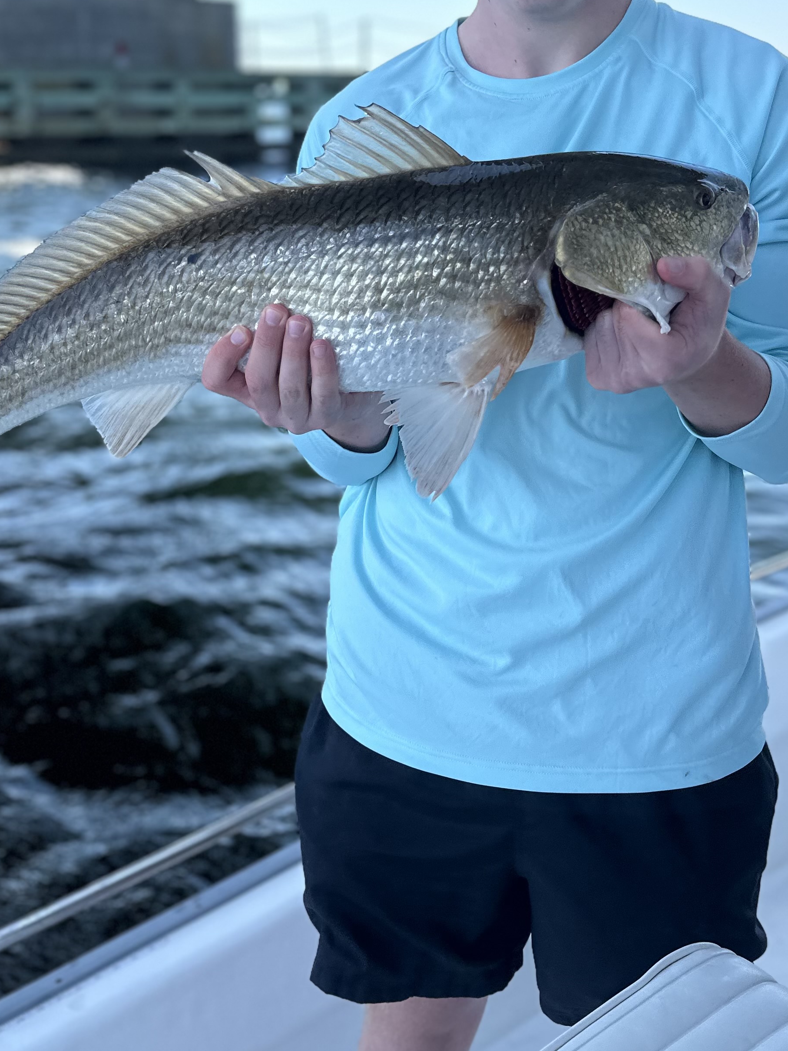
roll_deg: +0.5
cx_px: 404
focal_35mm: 40
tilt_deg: -14.2
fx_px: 1214
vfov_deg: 46.4
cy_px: 391
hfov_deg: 36.0
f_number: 1.78
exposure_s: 1/1562
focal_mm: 6.86
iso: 80
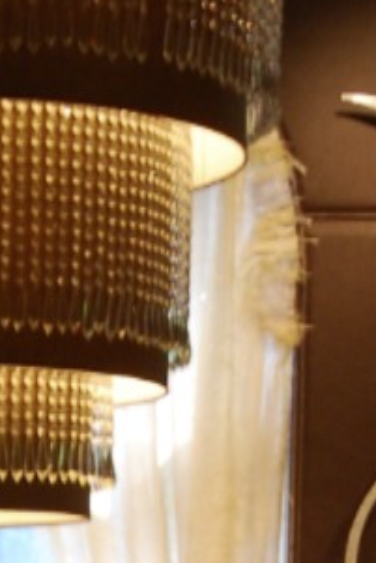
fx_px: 3020
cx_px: -39
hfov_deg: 7.1
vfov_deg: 9.7
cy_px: 1227
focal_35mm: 193
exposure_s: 1/13
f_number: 5.6
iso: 400
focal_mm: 20
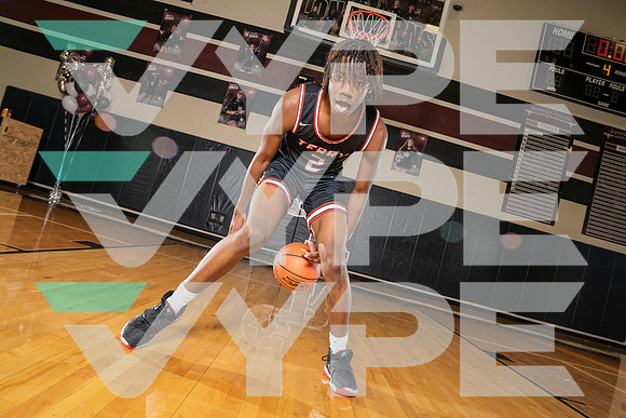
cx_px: 313
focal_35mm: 24
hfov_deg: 73.7
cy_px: 209
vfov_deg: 53.2
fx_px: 417
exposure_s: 1/250
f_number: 5.6
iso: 320
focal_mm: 24
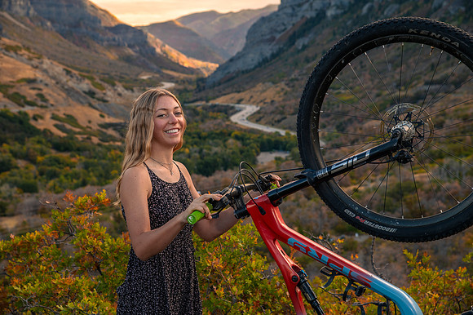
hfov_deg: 24.8
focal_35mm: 82
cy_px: 158
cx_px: 236
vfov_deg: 16.6
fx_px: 1077
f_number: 8
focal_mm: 82
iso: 200
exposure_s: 1/200
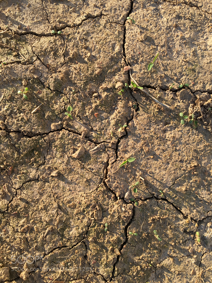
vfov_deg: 61.7
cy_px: 142
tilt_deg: -85.2
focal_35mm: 29
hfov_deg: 48.2
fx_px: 237
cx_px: 106
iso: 25
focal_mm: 4.15
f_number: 2.2
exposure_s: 1/484
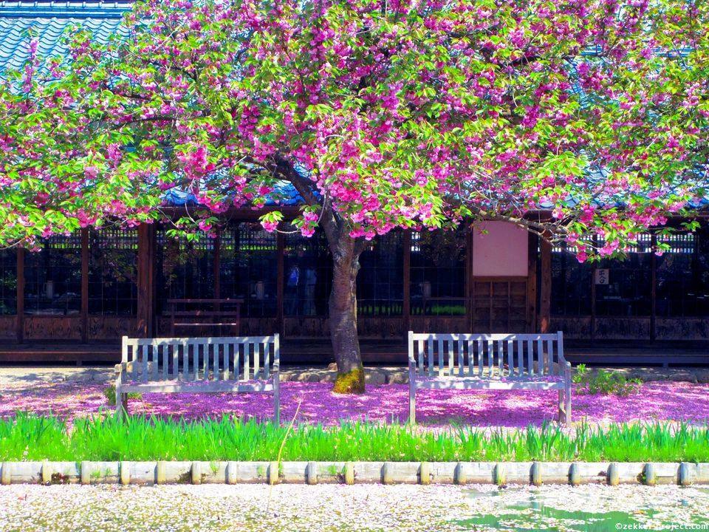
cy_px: 266
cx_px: 354
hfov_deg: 28.2
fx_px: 1413
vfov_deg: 21.3
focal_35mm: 69
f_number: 5
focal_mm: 15
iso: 400
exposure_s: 1/800
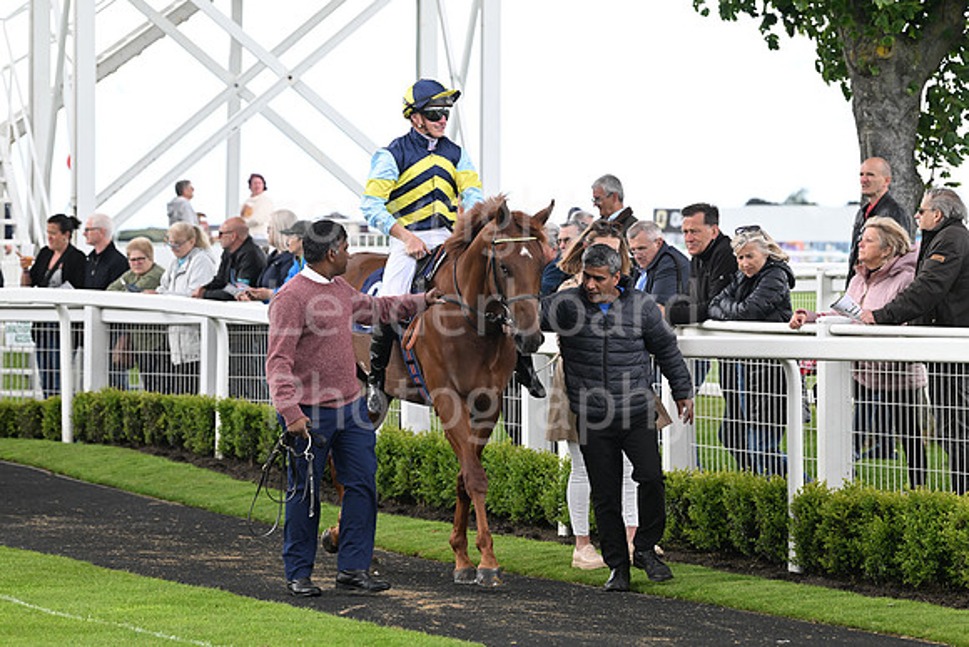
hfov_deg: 12.1
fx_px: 4577
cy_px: 324
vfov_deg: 8.1
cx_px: 484
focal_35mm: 170
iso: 640
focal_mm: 170
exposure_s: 1/400
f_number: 6.3
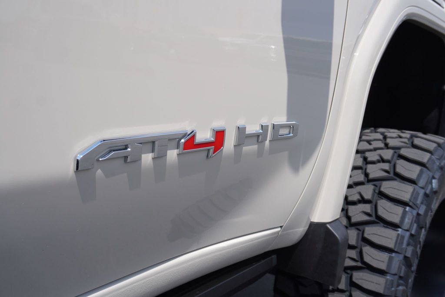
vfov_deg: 38.4
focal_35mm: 34
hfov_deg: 55.1
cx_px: 222
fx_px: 427
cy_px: 148
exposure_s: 1/400
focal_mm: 23
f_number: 6.3
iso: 100
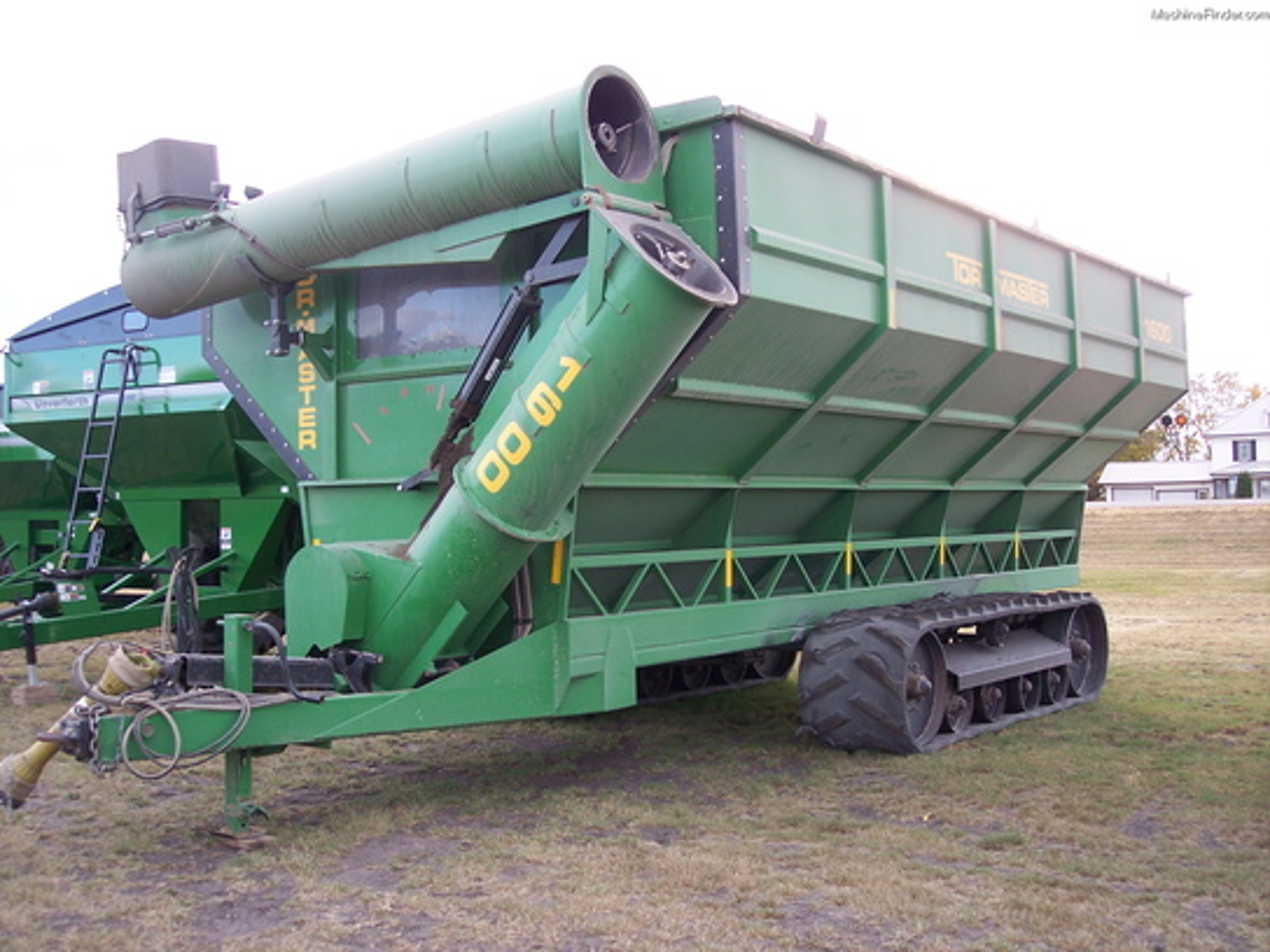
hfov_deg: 47.9
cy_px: 476
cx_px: 635
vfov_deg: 36.8
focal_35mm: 39
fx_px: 1431
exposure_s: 1/60
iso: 100
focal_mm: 8
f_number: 3.4
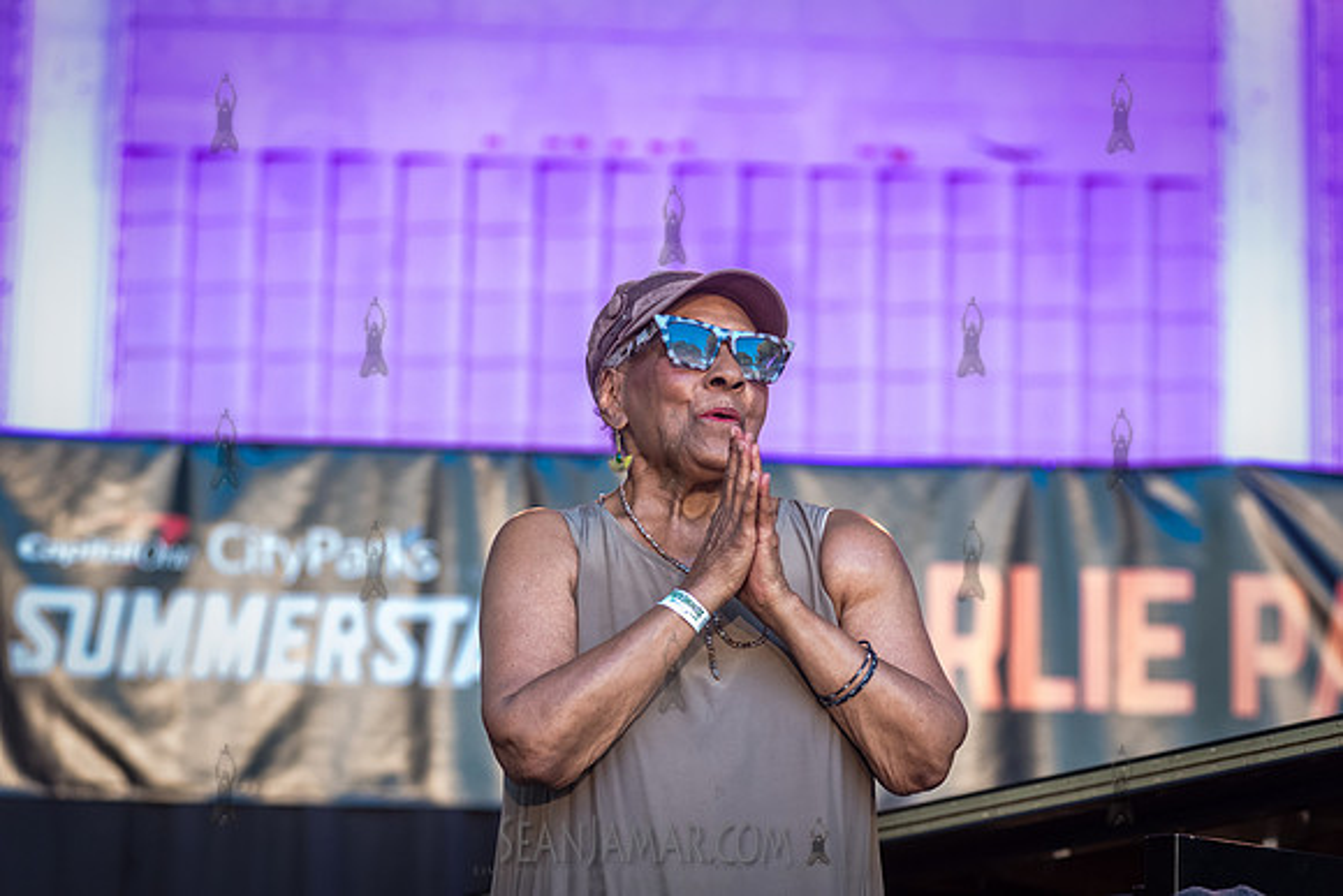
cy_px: 448
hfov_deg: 18.3
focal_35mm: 112
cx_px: 672
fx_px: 4180
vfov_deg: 12.2
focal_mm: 112
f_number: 4
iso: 3200
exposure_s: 1/400
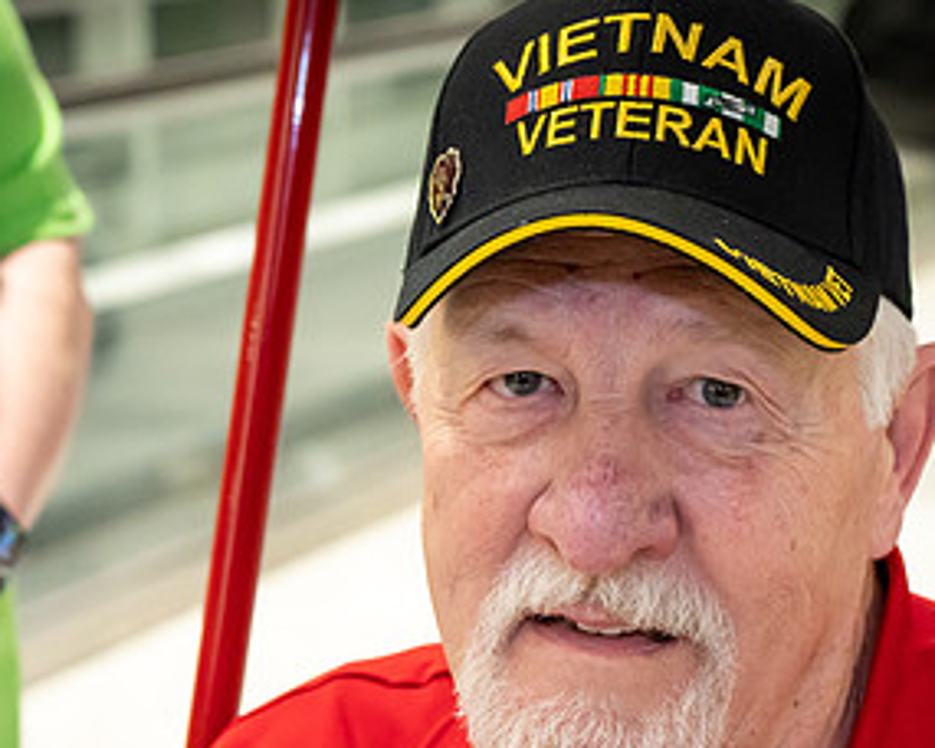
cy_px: 607
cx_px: 459
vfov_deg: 12.2
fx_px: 3487
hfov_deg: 15.3
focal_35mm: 126
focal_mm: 66
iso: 5000
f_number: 6
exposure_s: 1/100
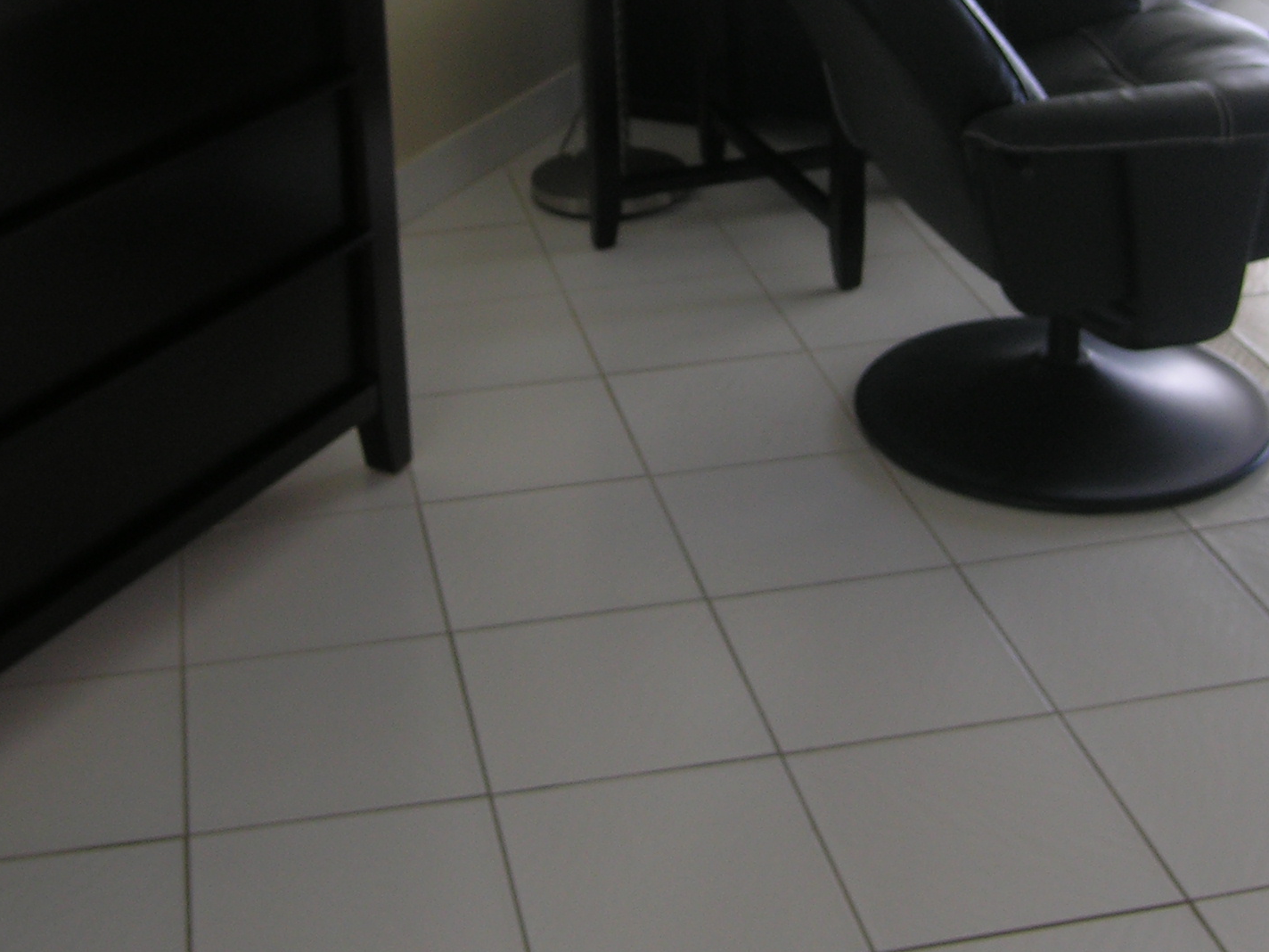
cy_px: 91
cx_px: 531
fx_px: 2016
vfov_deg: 25.7
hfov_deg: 34.9
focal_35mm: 55
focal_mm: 6.1
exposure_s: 1/39
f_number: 2.9
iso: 50
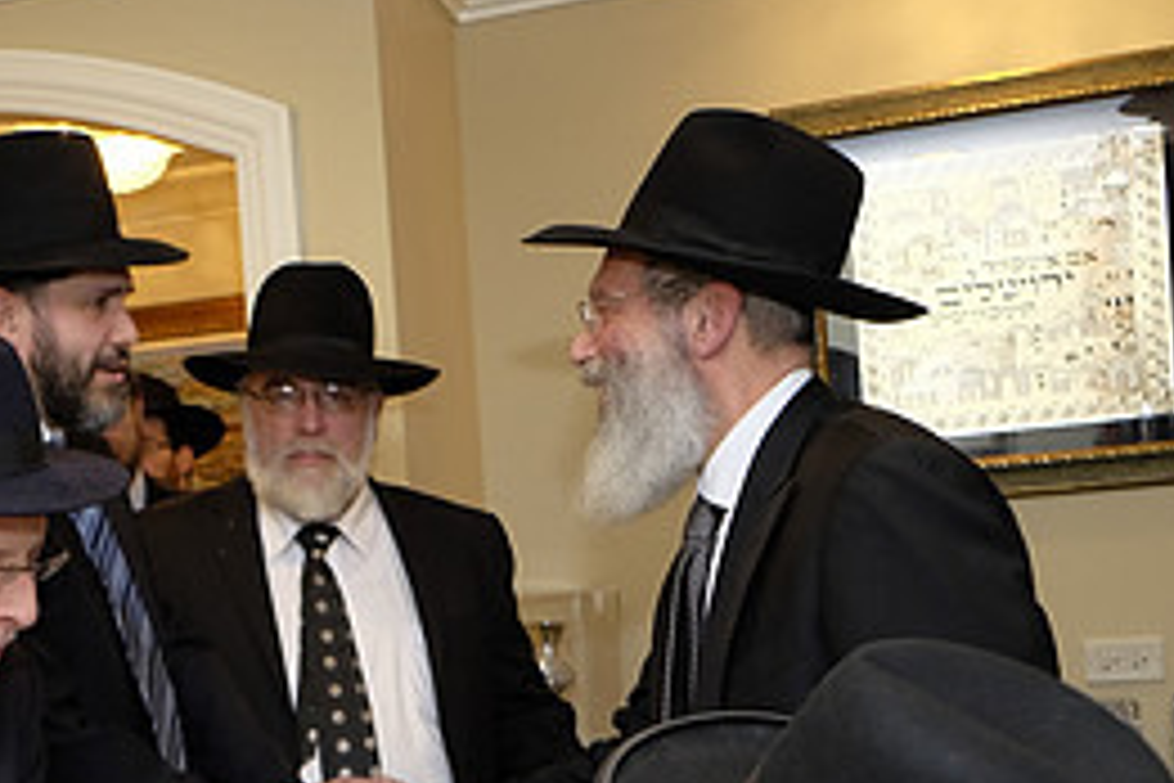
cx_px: -49
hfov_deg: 30.6
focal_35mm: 60
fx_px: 1957
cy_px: 700
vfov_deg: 22.1
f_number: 2.8
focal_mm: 18
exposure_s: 1/180
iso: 800
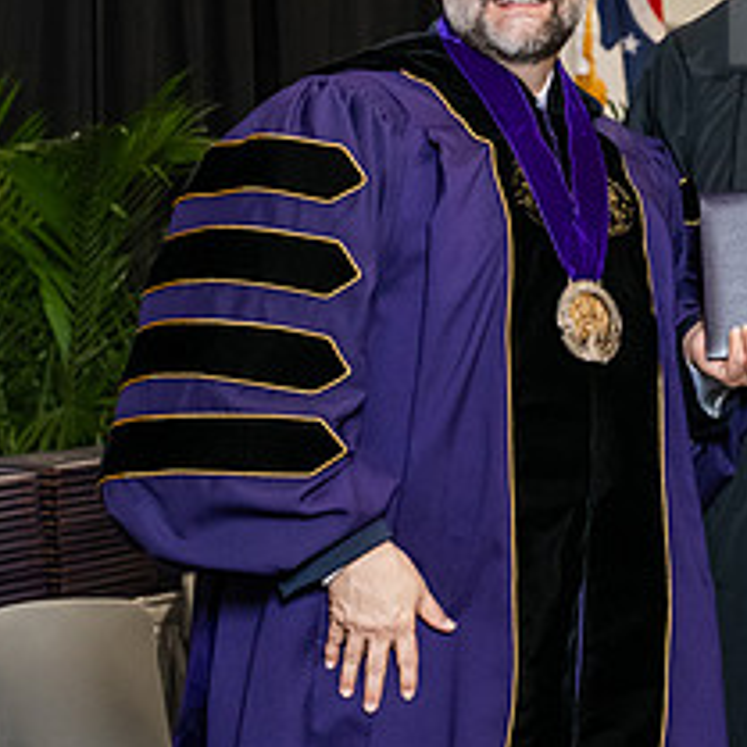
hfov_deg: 11.9
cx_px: 622
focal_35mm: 146
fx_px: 3565
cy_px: 198
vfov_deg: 11.9
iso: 2500
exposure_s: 1/200
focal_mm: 62
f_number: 5
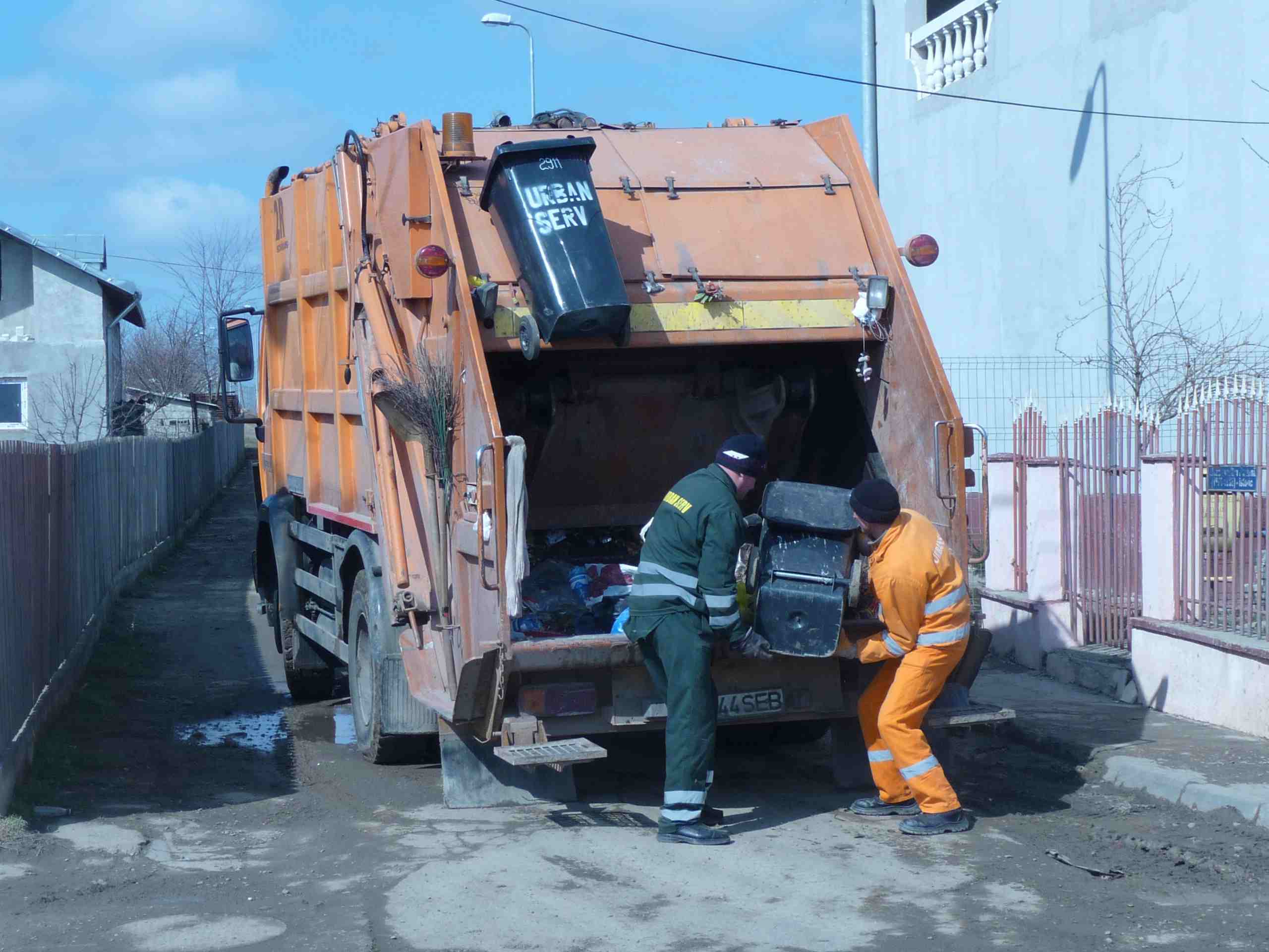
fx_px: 2749
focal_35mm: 75
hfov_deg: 26.0
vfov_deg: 19.6
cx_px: 634
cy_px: 476
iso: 100
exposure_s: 1/800
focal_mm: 9.8
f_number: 4.4
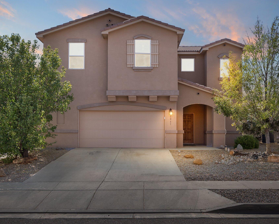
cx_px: 143
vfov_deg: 42.2
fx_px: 289
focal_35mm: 35
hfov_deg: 51.5
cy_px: 112
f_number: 9
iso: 320
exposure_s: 1/250
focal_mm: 21
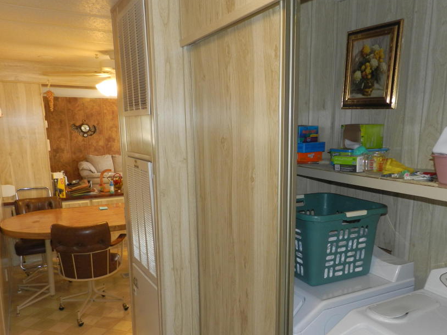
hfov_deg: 61.6
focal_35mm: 29
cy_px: 207
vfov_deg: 47.8
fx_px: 374
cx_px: 237
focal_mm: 4
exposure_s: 1/30
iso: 200
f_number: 3.4
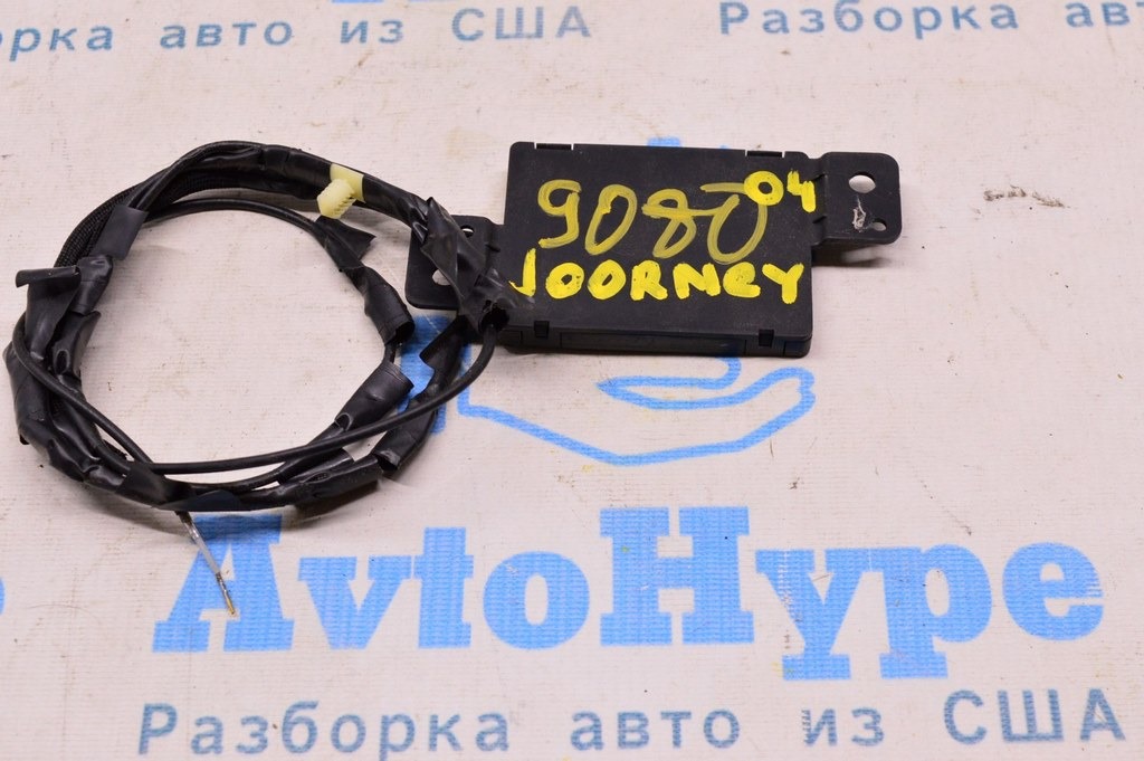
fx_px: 1905
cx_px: 572
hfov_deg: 33.4
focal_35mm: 60
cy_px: 380
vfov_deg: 22.6
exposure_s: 1/80
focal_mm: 40
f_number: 8
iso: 1600
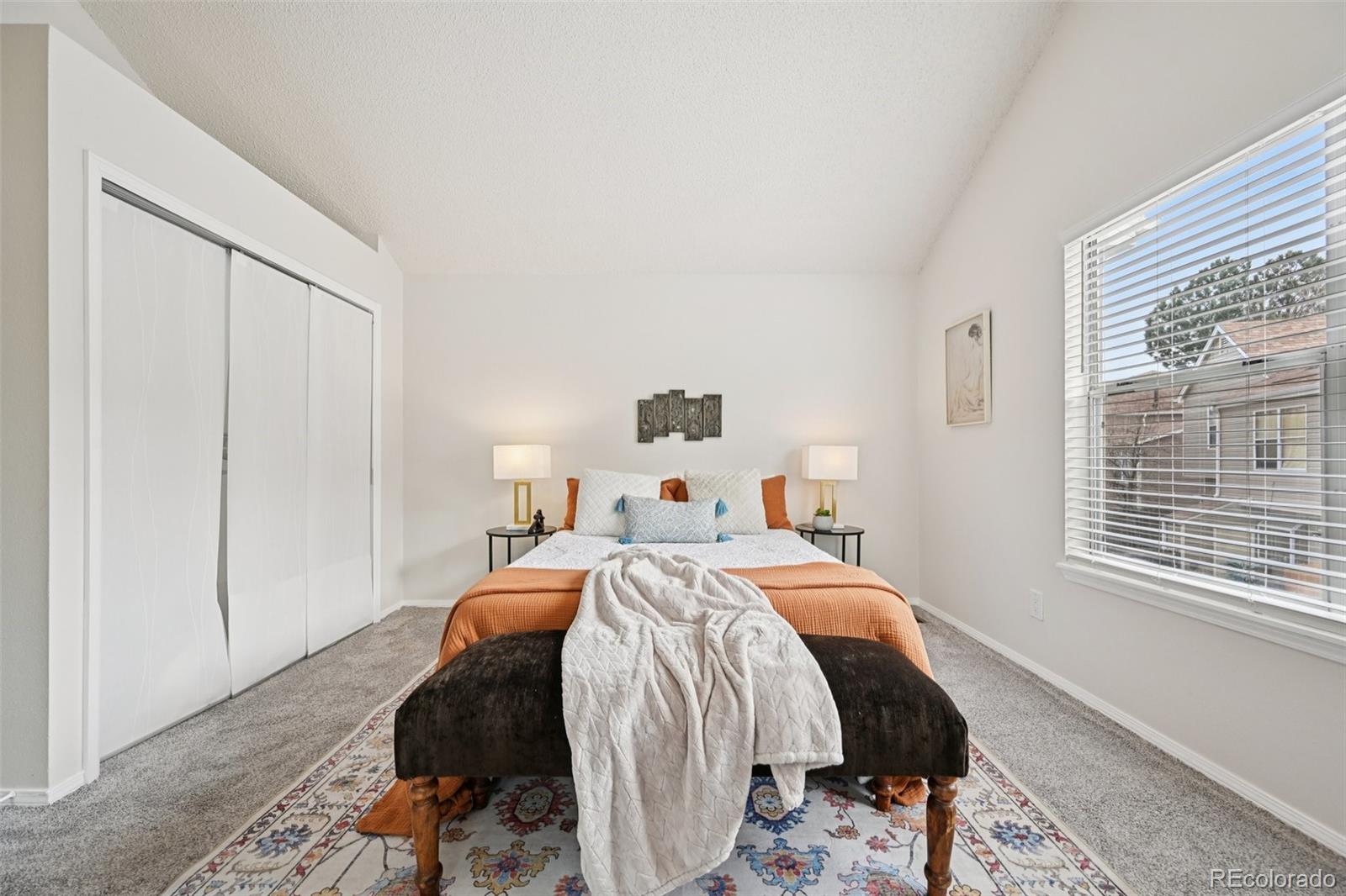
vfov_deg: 81.2
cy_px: 448
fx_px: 523
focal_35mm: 14
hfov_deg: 104.3
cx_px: 673
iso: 100
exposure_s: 1/15
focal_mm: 14
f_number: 8
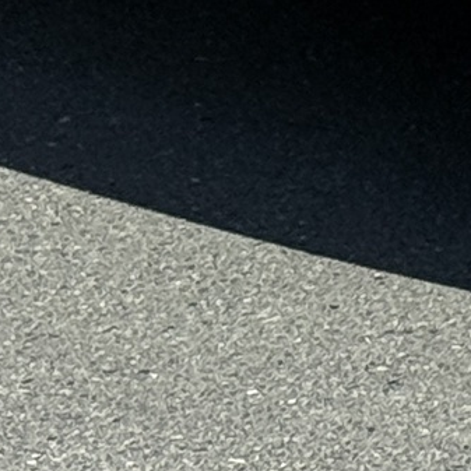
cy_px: -730
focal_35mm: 363
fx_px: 5588
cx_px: 718
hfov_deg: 4.8
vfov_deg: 4.7
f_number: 1.78
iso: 80
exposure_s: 1/4878
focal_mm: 6.76
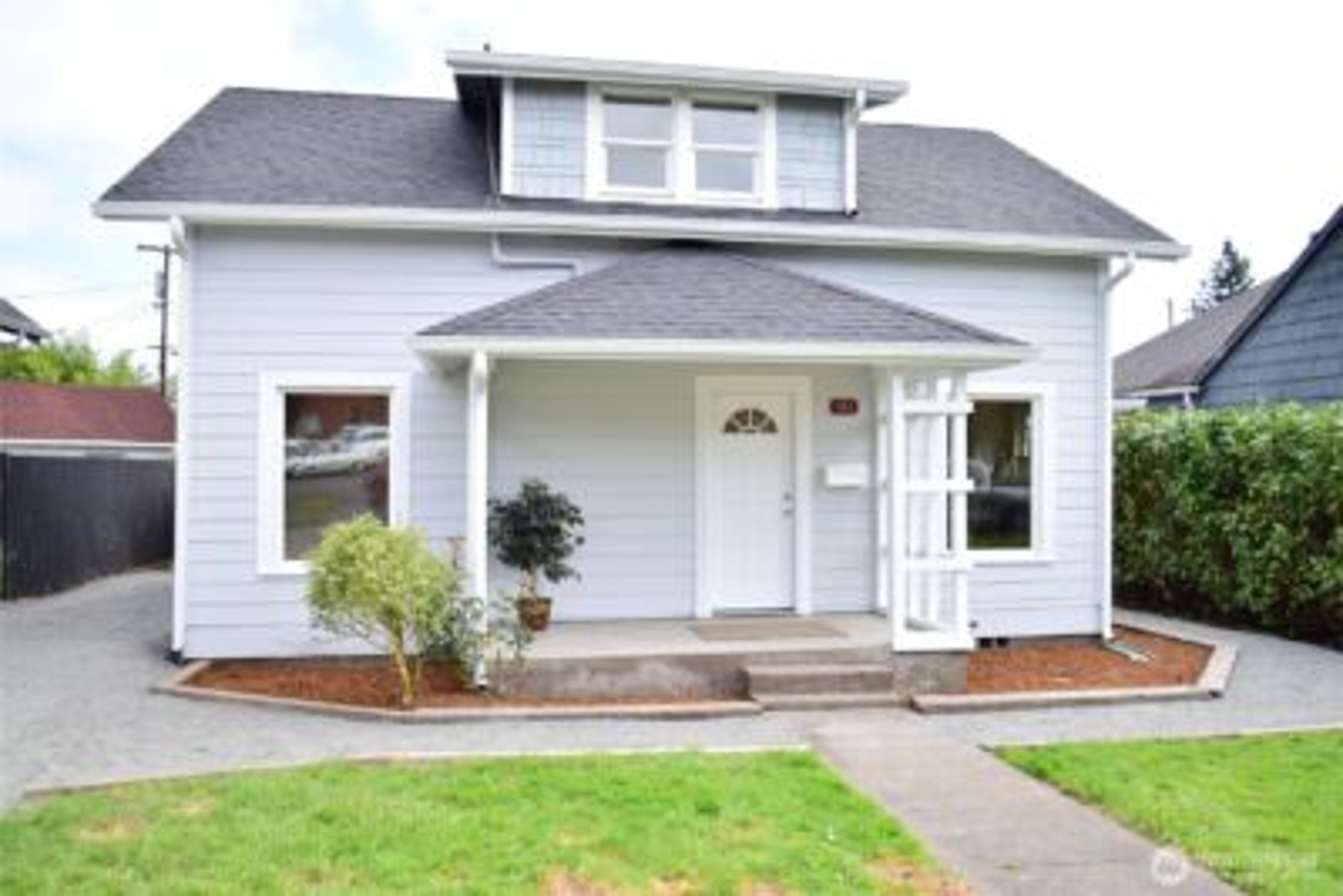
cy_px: 448
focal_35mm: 27
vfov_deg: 48.0
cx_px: 672
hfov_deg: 67.4
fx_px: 1008
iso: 640
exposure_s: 1/1600
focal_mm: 18
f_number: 3.5
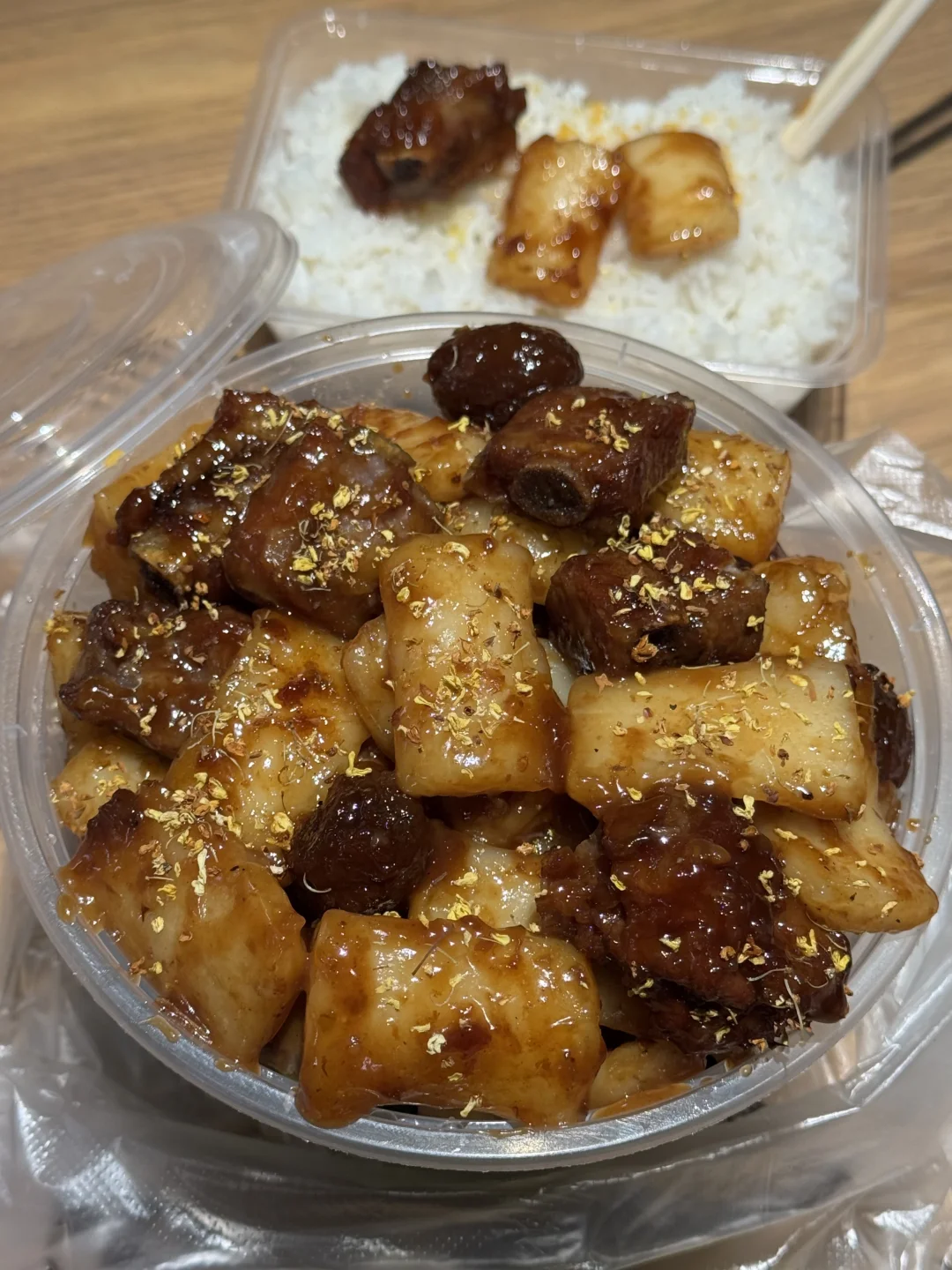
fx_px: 1760
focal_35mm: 48
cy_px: 635
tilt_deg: -58.3
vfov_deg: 39.7
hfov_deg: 30.3
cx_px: 476
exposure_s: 1/78
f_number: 1.78
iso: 80
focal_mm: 6.76
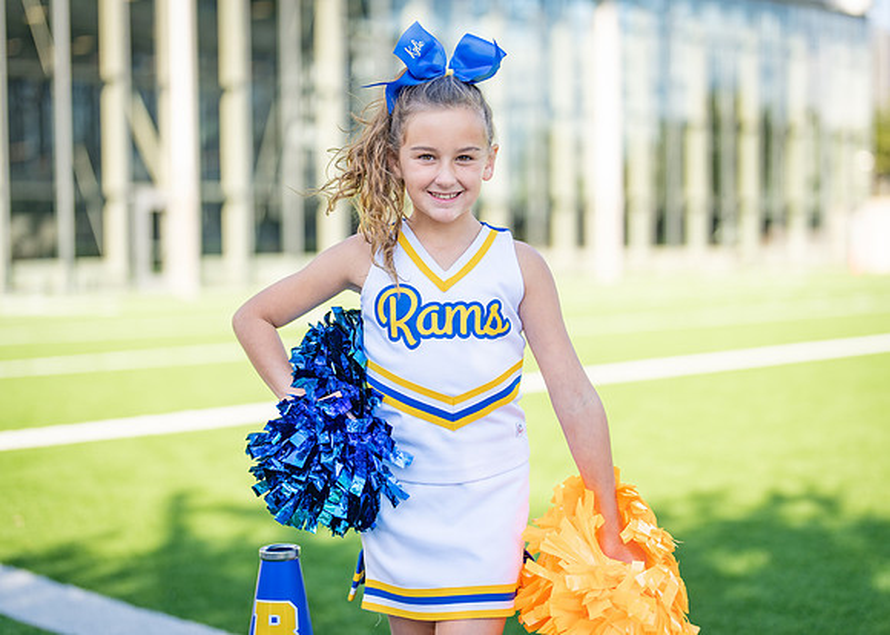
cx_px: 447
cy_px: 309
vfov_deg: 24.2
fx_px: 1479
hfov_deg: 33.5
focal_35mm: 59
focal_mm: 50
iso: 100
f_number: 1.2
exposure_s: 1/2500
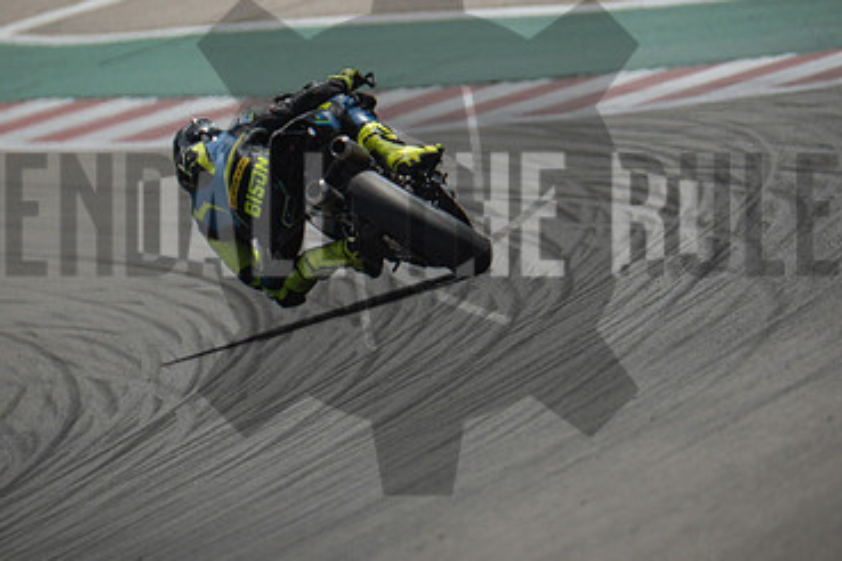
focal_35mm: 942
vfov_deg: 1.5
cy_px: 218
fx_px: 22031
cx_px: 418
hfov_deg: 2.2
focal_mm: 400
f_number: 5.6
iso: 640
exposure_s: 1/3200
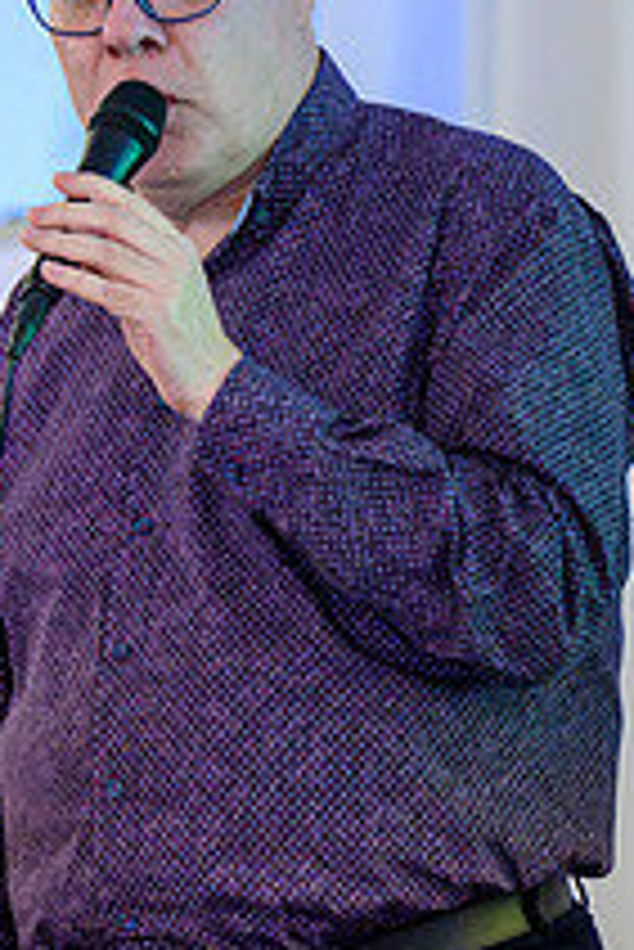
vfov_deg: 3.8
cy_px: 365
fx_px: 14214
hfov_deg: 2.6
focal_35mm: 539
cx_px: -162
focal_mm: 195
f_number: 2.8
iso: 12800
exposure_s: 1/200
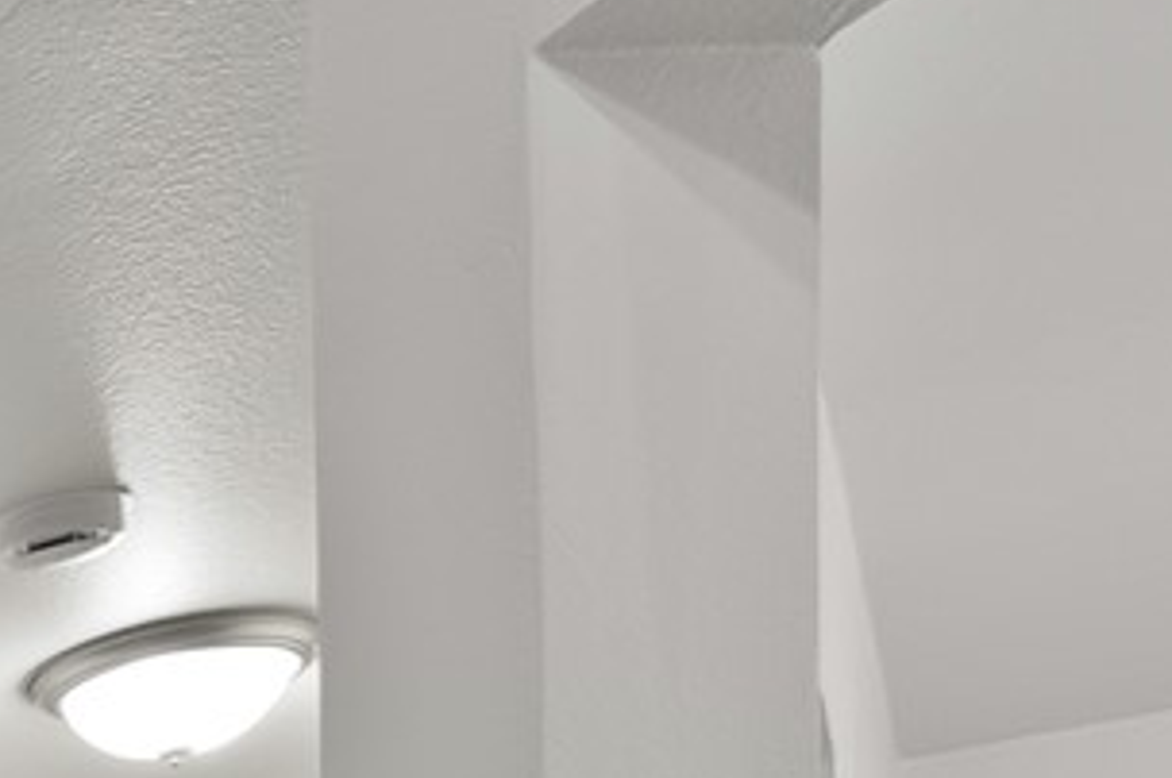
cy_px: 1889
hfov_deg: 13.7
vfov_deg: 12.9
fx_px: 2569
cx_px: -1889
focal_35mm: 79
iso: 640
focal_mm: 12
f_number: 9
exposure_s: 1/2.5
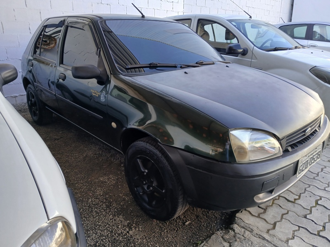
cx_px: 165
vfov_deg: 53.1
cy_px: 124
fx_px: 248
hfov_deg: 67.3
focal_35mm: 26
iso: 50
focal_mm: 3.98
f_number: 1.8
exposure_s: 1/60
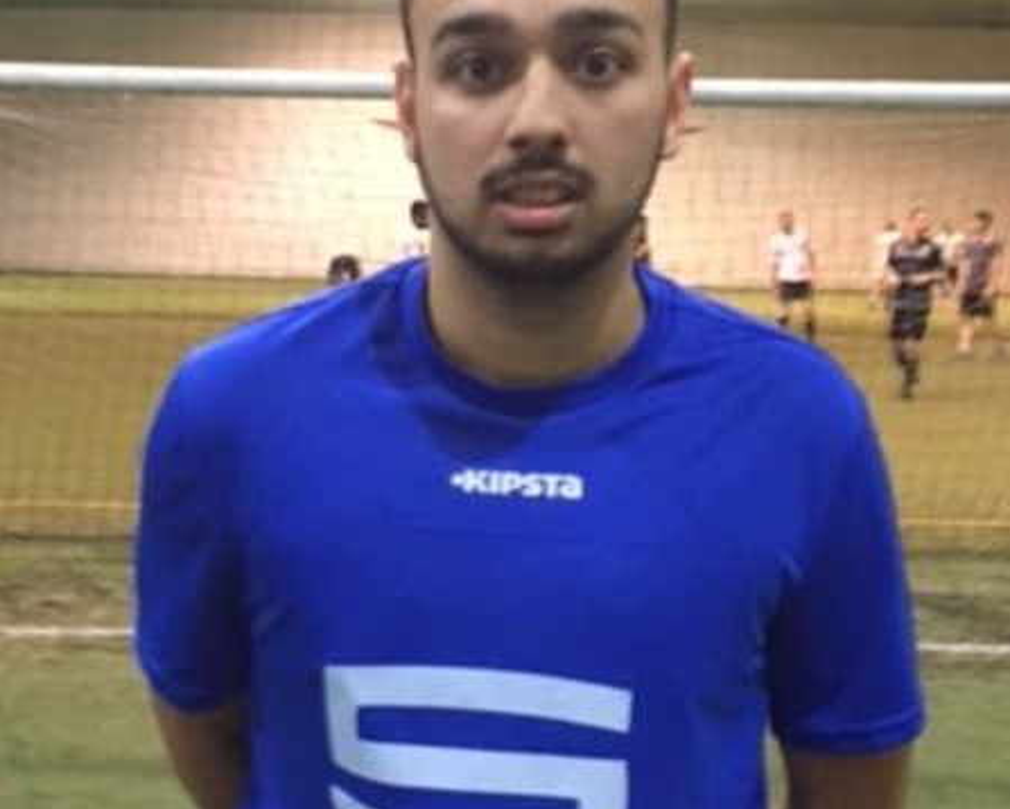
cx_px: 506
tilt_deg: -8.5
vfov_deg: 39.2
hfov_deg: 47.9
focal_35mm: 38
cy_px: 425
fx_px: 1136
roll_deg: -1.0
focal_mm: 4.15
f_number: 2.2
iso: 400
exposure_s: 1/17
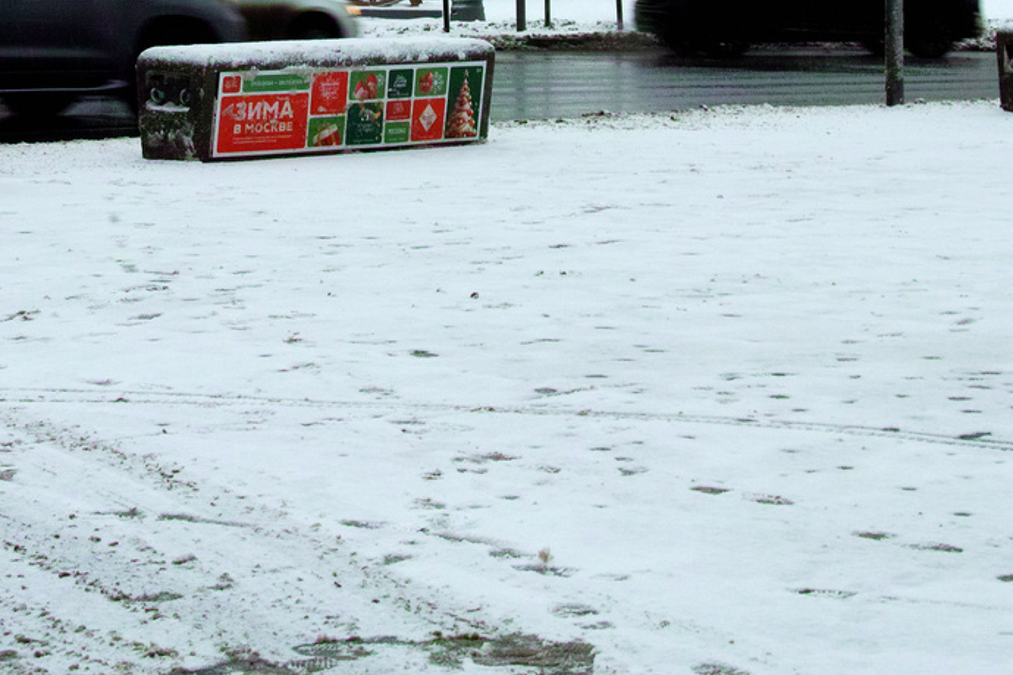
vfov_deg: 11.3
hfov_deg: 17.0
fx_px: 3376
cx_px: 399
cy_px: -82
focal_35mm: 120
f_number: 11
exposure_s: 1/50
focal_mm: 35
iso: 250
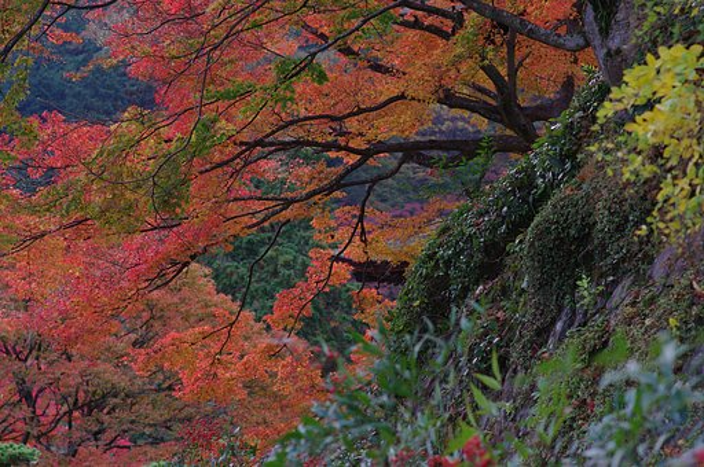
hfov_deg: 19.5
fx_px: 2051
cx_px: 352
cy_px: 234
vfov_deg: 13.0
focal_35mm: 105
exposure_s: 1/180
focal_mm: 70
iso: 100
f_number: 4.5
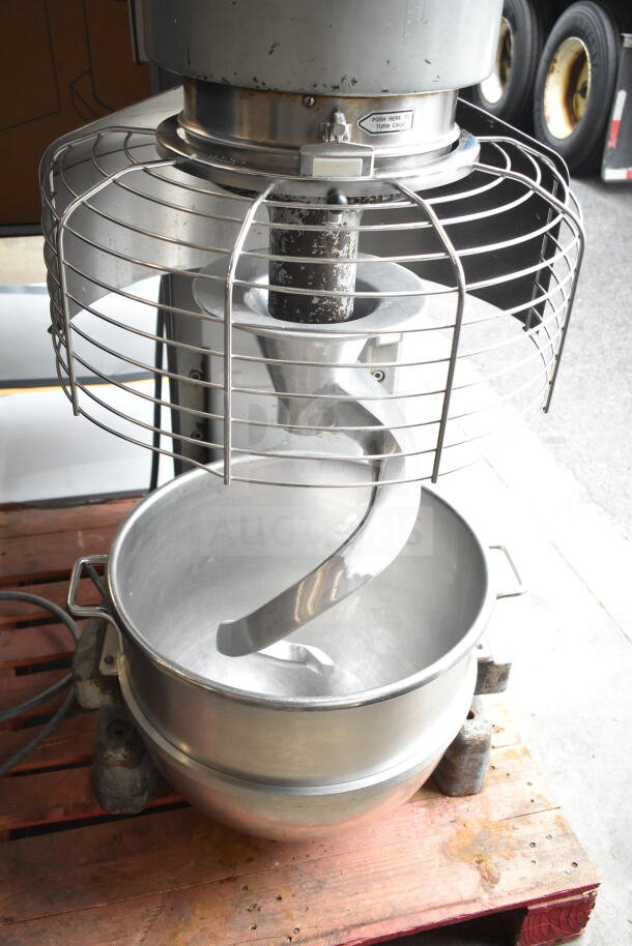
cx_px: 316
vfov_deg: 57.2
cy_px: 473
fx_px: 868
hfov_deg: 40.0
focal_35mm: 33
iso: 1600
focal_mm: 22
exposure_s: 1/80
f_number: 4.5
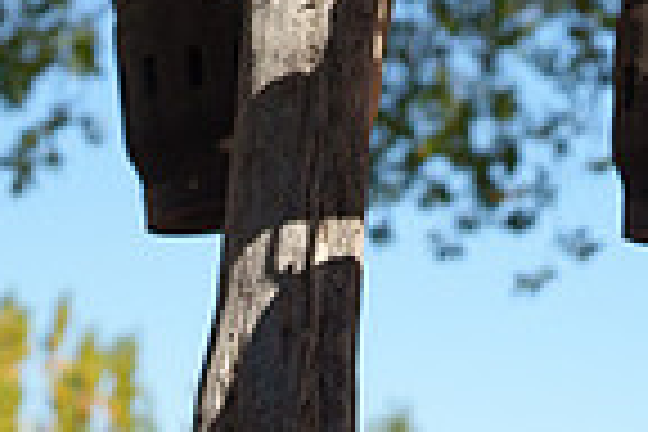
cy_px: -308
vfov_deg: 8.5
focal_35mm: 157
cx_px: 392
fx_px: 2826
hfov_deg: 13.1
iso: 800
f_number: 3.2
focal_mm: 39
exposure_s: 1/2500
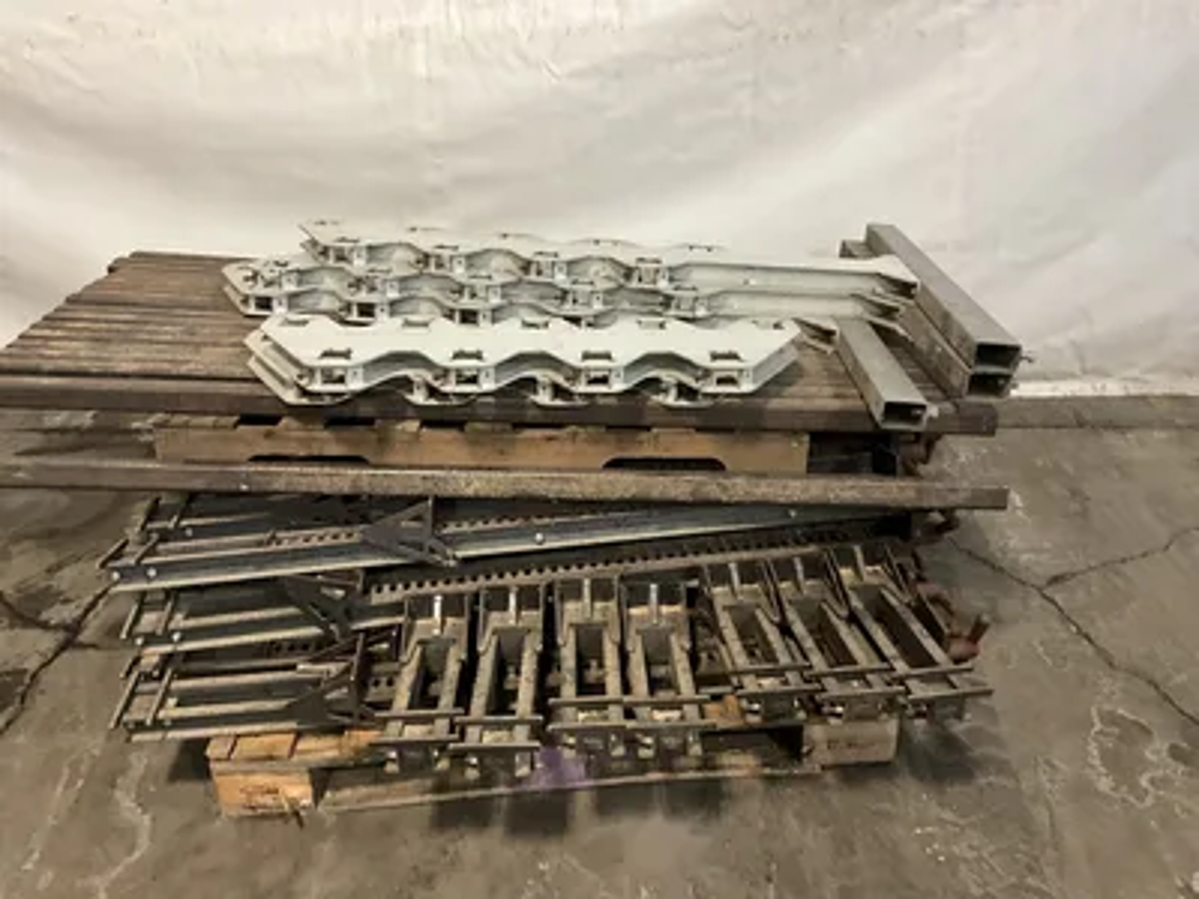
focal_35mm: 29
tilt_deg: -25.9
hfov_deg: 61.7
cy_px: 450
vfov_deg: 48.2
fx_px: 1004
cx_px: 600
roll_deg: +3.8
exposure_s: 1/40
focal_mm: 3
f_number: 1.8
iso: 320
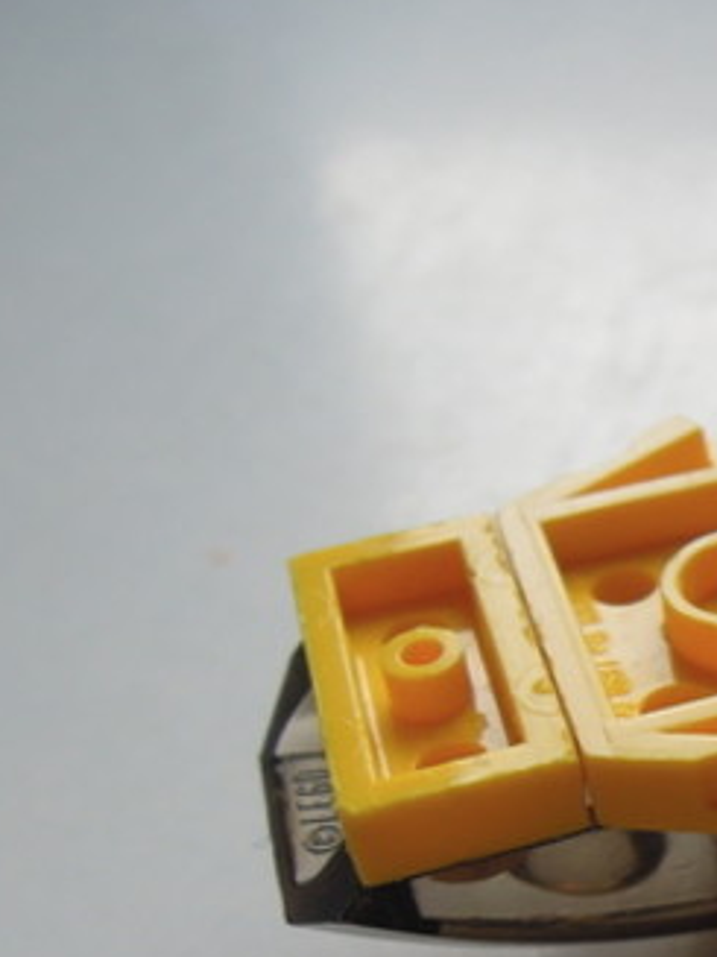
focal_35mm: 66
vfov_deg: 28.3
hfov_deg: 21.0
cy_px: 862
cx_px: 819
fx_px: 1824
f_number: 2.8
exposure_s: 1/640
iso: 160
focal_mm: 4.3
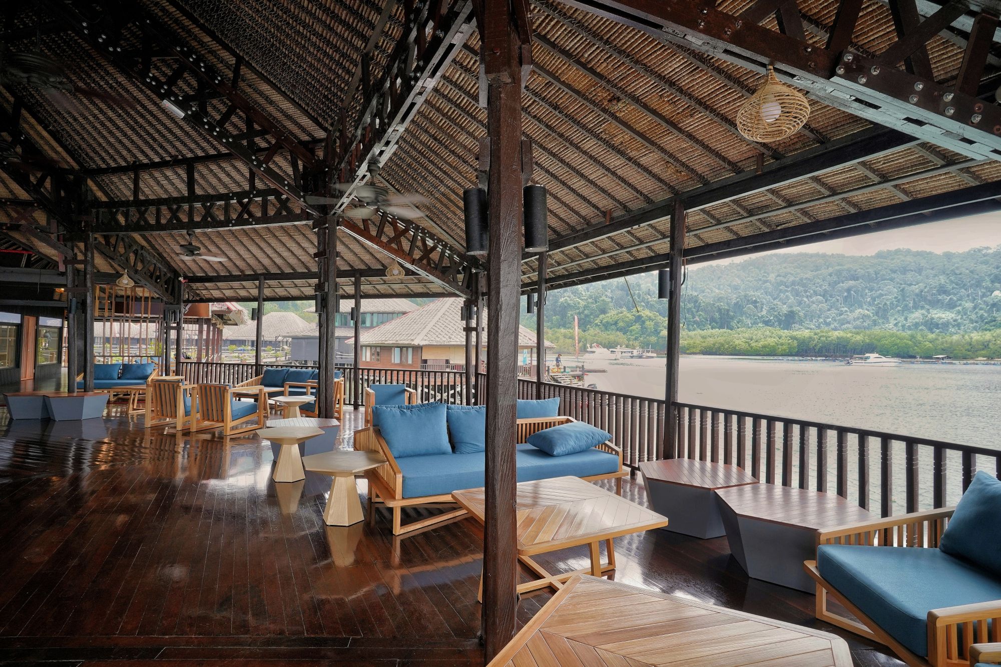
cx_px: 500
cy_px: 334
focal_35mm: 17
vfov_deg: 70.4
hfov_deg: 93.3
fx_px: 473
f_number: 8
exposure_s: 1/30
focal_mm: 17
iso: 250
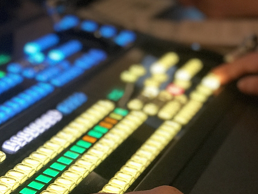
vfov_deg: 11.7
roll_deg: +1.8
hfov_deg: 15.3
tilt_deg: -16.2
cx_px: -15
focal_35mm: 126
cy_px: 163
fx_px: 939
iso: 500
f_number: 2.8
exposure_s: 1/60
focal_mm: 6.6
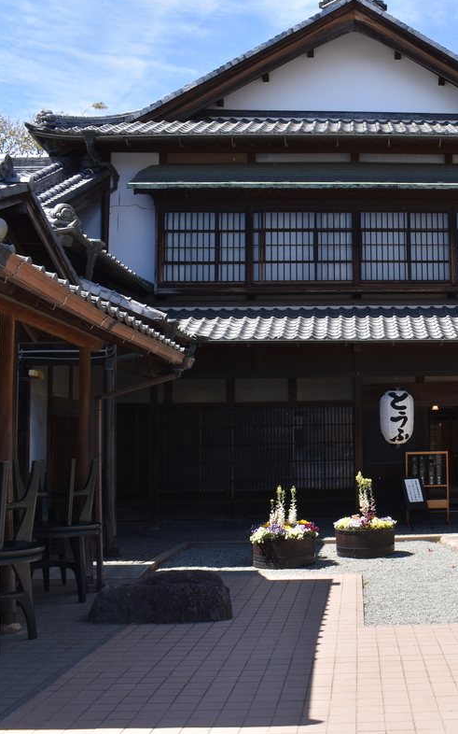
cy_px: 370
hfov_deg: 28.7
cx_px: 452
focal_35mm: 42
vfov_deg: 47.2
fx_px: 839
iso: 200
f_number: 9
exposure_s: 1/320
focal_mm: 18
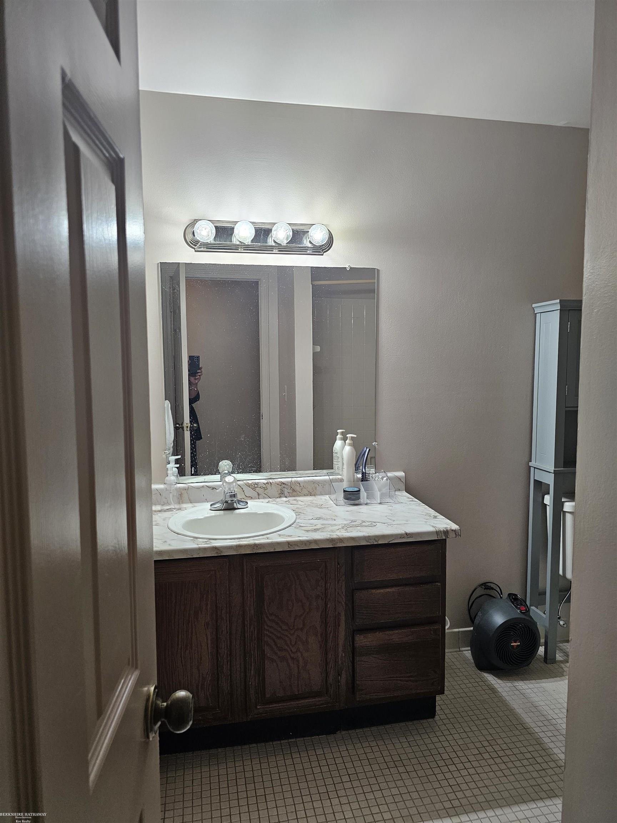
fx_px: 547
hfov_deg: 58.9
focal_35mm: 23
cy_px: 412
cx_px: 308
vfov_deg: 73.9
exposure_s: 1/120
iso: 250
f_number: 1.7
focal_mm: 6.3
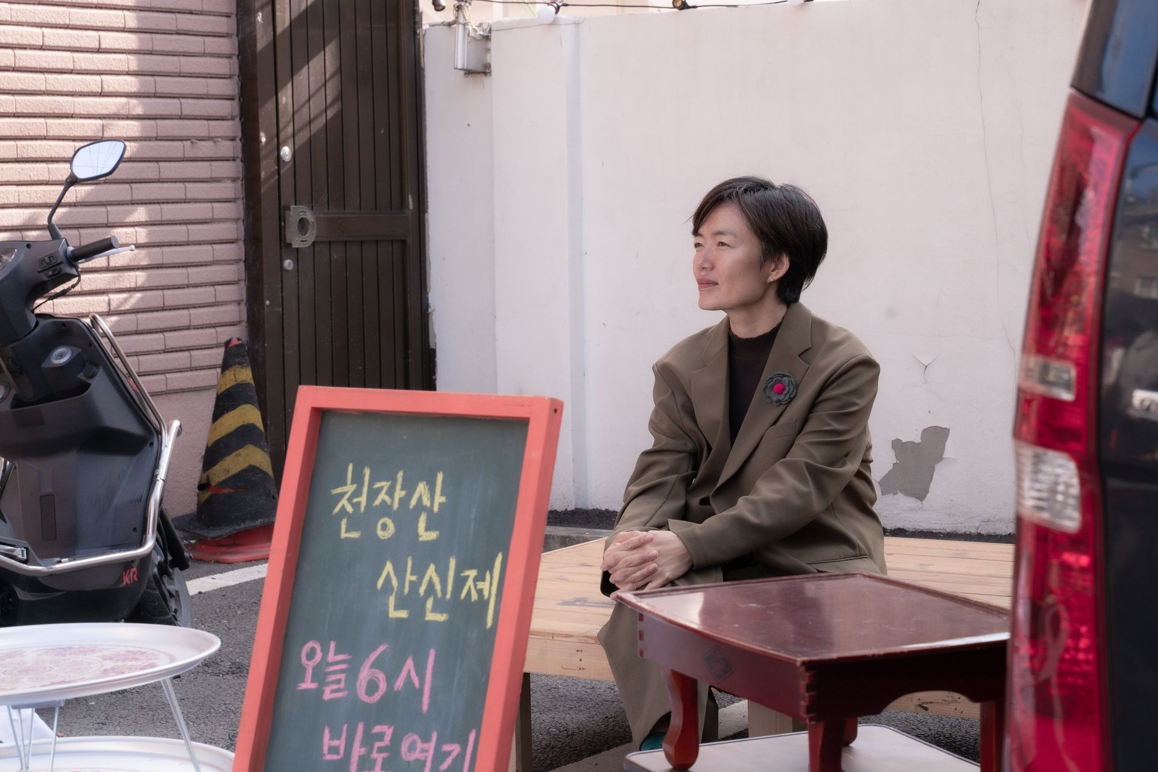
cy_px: 323
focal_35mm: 87
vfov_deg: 15.7
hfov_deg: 23.3
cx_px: 674
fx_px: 2807
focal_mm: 75
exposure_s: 1/200
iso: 400
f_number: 10
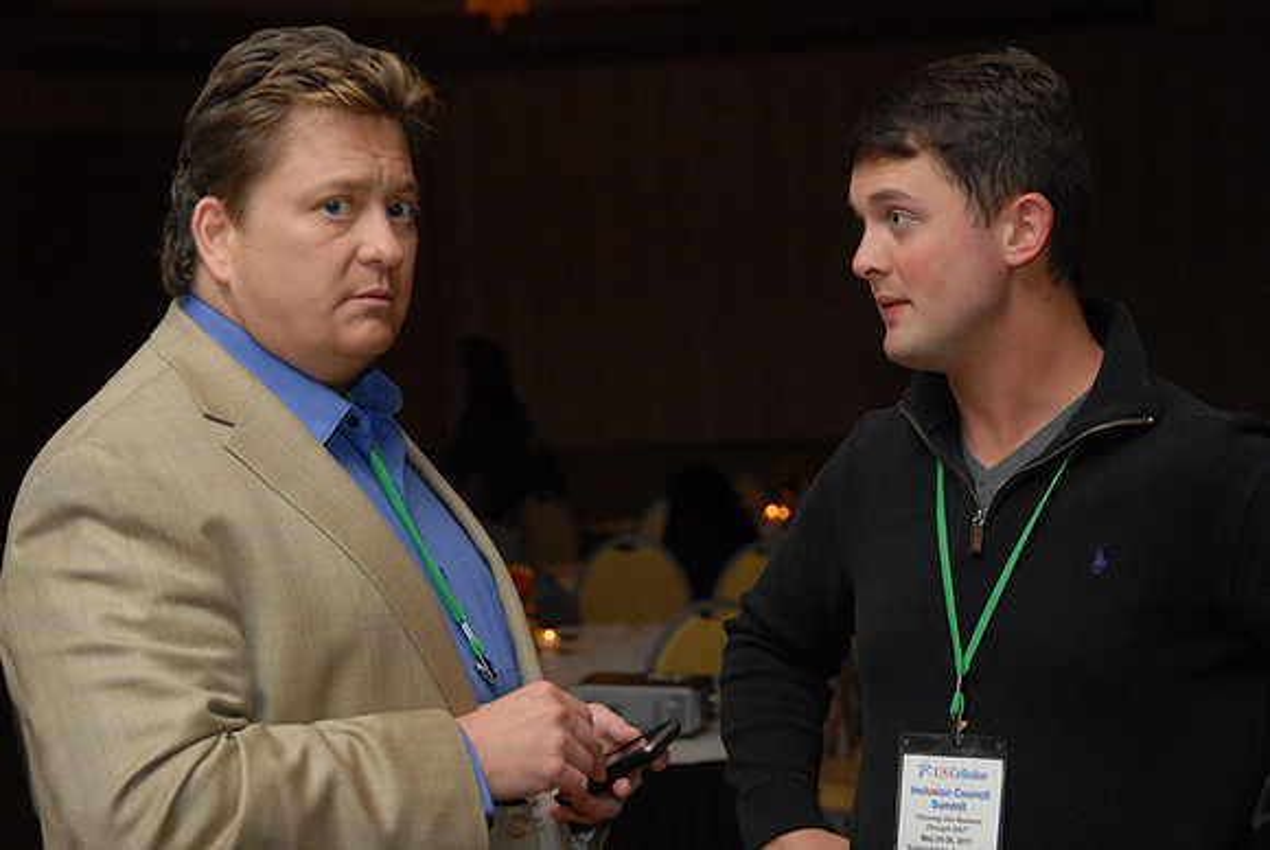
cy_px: 425
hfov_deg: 19.4
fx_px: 3708
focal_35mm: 105
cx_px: 635
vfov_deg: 13.1
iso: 800
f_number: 6.3
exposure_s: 1/50
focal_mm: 70
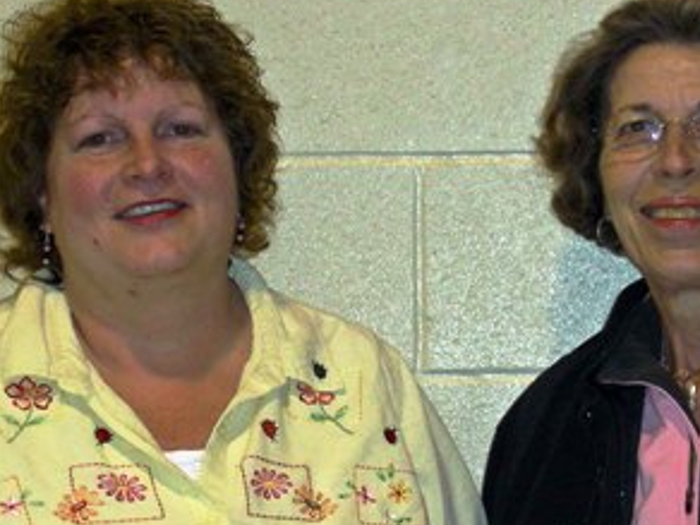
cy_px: 252
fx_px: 1800
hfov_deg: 22.0
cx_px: 420
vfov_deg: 16.6
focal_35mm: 89
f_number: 3.5
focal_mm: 9.7
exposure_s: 1/60.1
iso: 50
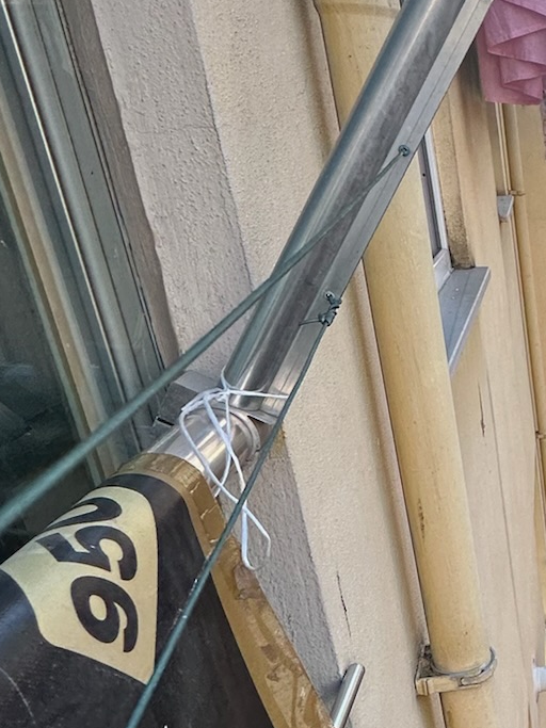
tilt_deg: -21.3
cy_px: 488
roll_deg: -0.8
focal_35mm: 42
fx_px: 884
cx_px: 802
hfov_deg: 26.1
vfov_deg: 44.1
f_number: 2.2
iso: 40
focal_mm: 2.22
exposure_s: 1/328
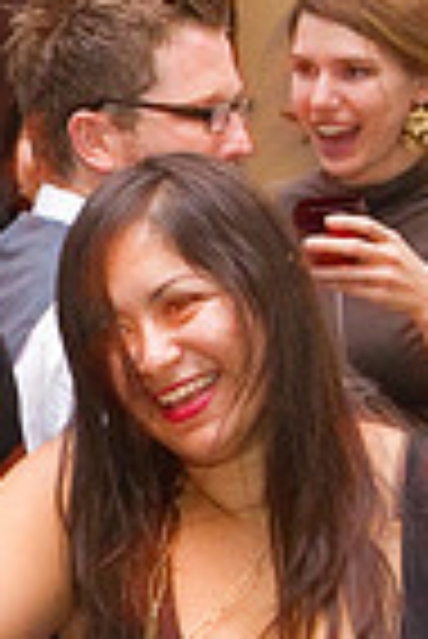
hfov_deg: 7.9
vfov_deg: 12.0
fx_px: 3042
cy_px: 371
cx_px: -198
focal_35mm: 171
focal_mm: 28
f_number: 4
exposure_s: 1/10
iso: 2500
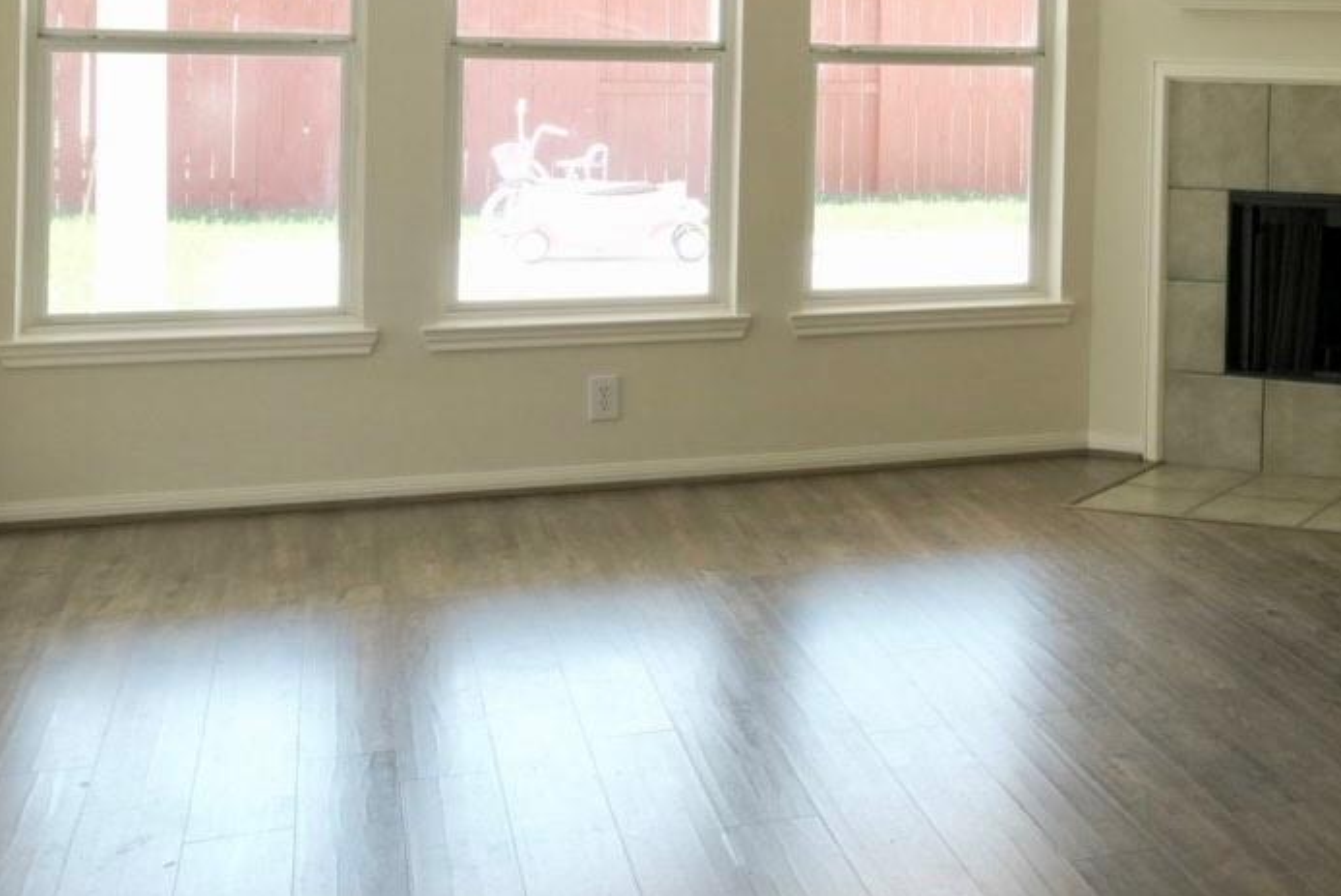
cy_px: 62
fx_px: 2087
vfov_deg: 23.5
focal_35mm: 56
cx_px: 1370
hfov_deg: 32.5
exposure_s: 1/100
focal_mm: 16
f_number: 8
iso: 1250
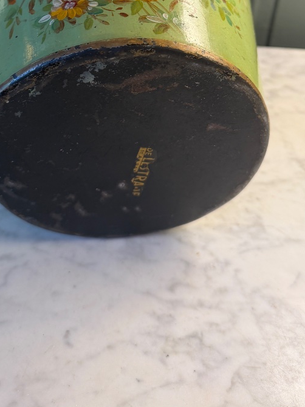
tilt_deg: -28.1
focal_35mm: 43
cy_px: 60
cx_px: 135
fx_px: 505
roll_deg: -4.4
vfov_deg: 41.2
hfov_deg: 33.5
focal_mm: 6.76
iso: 125
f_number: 1.78
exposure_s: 1/50
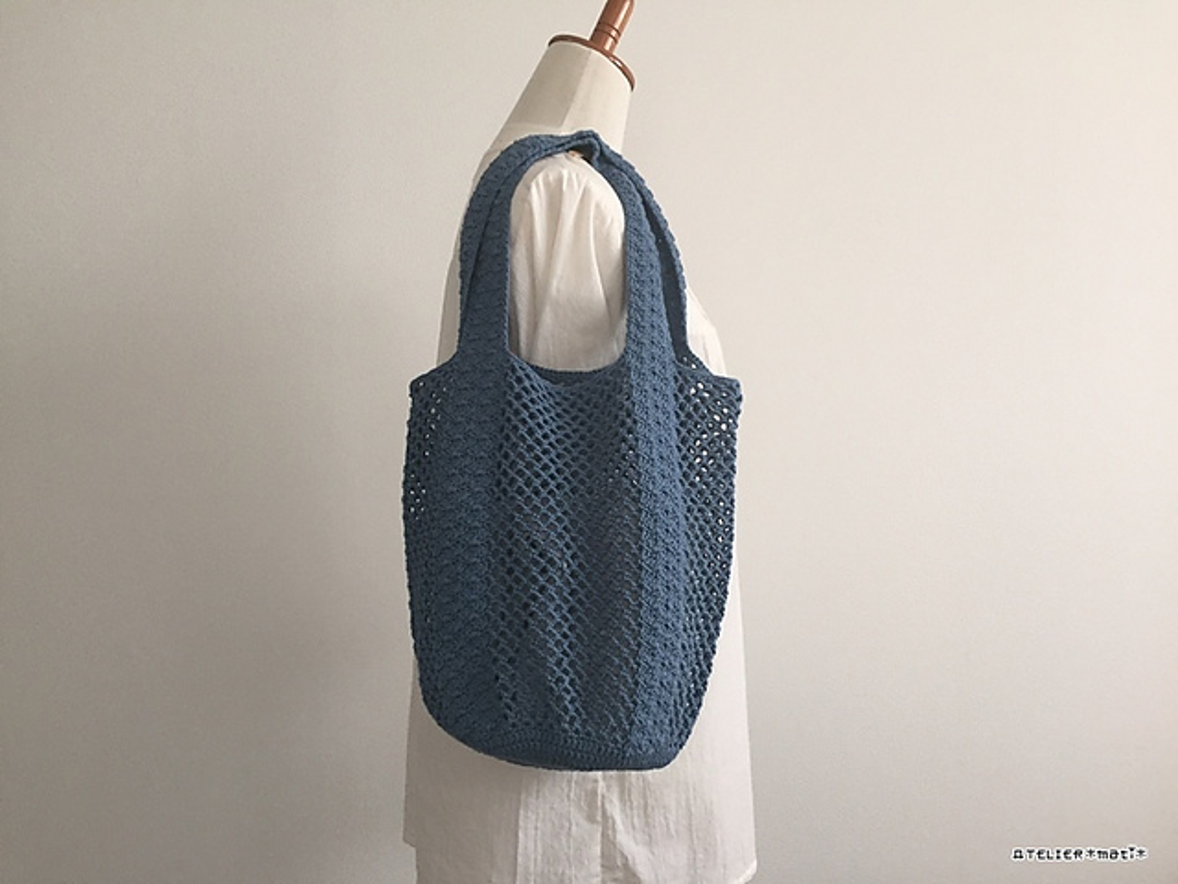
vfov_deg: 48.2
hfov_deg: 61.7
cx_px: 589
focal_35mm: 29
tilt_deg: -1.6
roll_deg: -1.3
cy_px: 442
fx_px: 987
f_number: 2.2
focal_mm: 4.15
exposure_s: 1/30
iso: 50
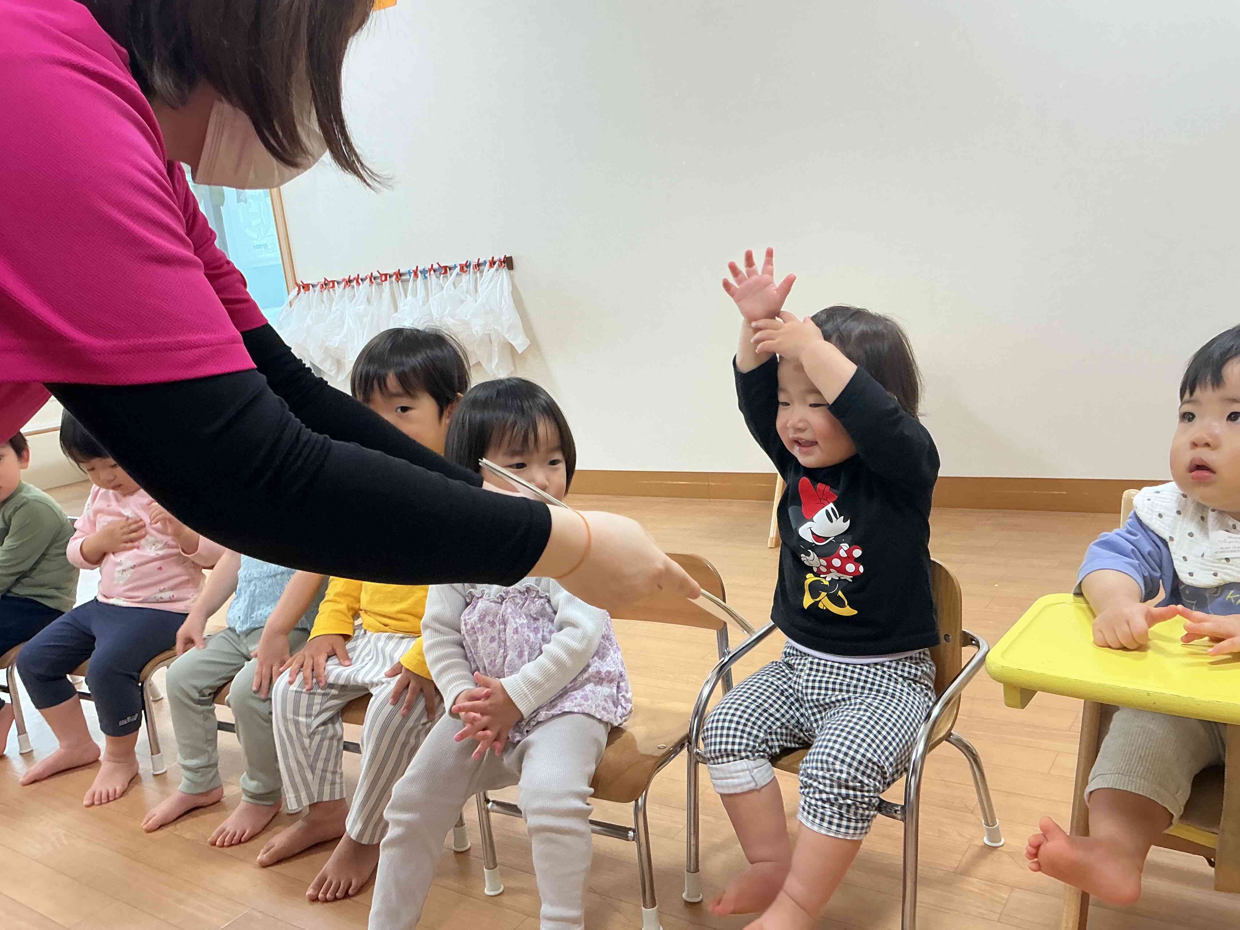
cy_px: 465
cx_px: 620
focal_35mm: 29
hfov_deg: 61.7
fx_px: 1039
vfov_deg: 48.2
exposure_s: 1/60
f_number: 1.8
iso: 40
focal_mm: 3
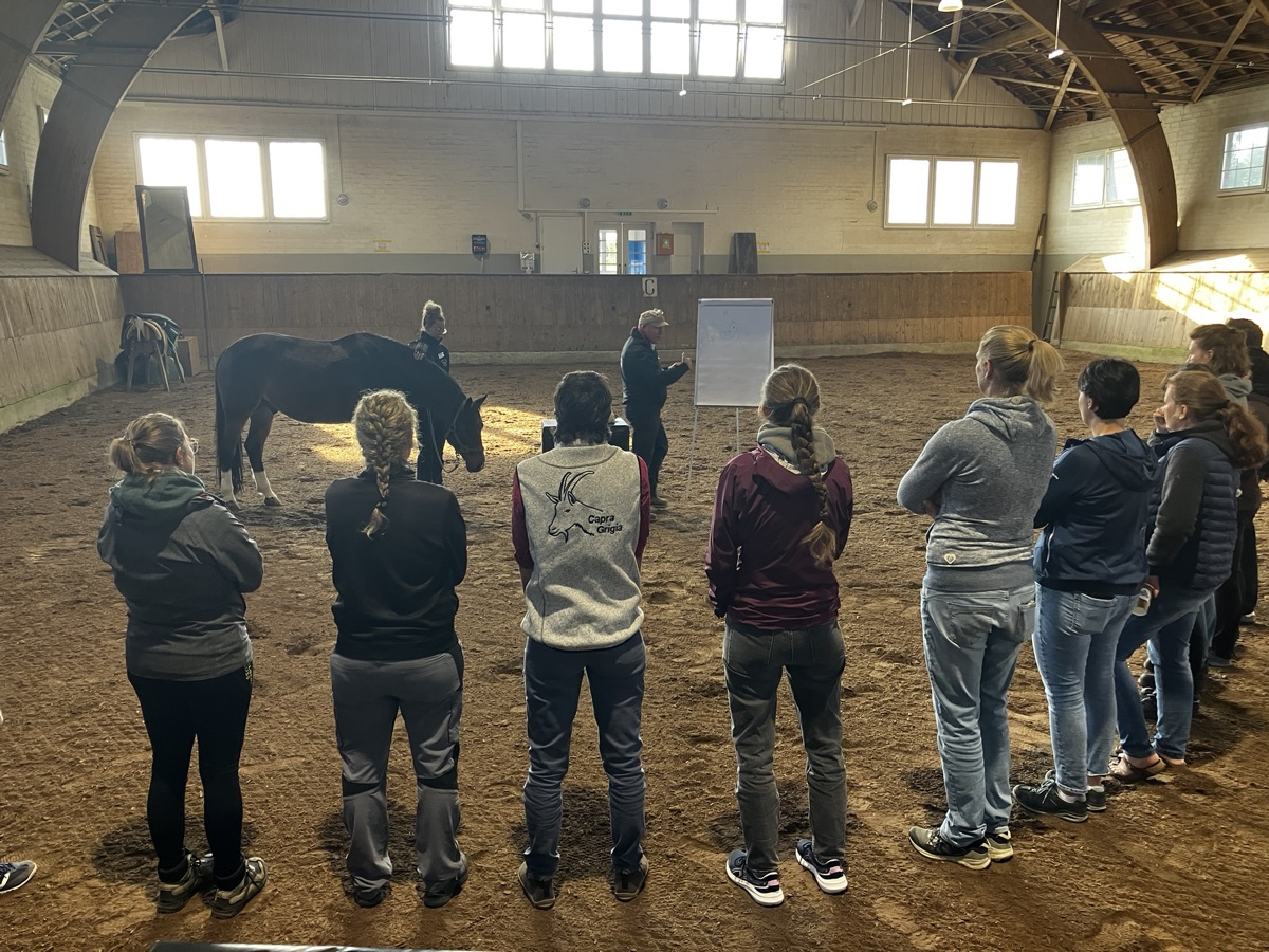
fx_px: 1026
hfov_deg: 63.4
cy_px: 476
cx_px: 634
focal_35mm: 28
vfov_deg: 49.7
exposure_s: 1/63
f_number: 1.8
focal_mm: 3.99
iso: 80
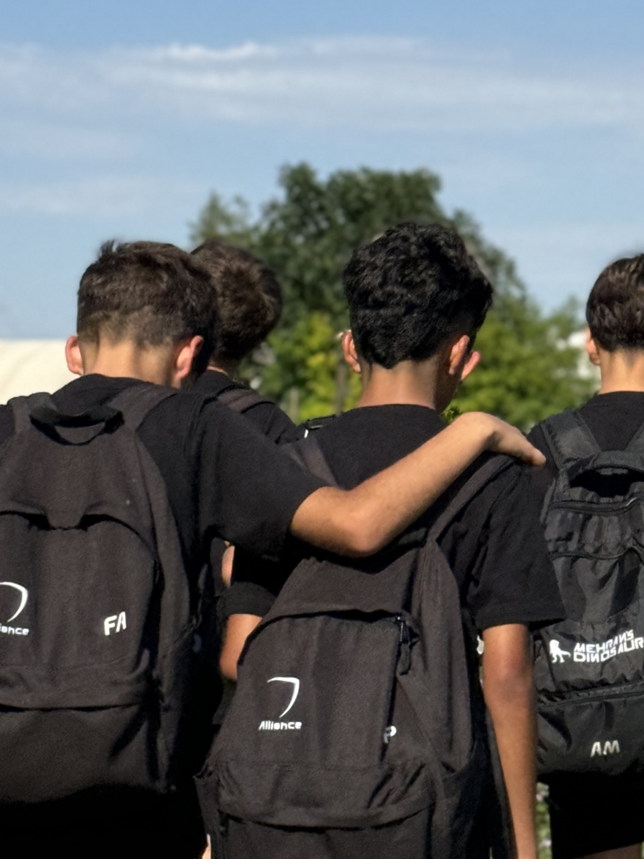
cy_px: 452
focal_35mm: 138
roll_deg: +0.0
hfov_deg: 10.7
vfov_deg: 14.3
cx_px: 465
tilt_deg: +1.1
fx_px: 3422
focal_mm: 6.76
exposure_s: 1/4049
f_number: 1.78
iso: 64
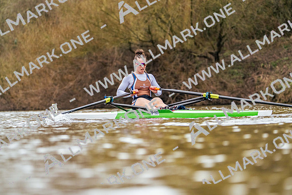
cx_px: 146
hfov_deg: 7.0
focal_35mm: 293
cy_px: 98
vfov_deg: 4.7
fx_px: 2377
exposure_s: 1/2000
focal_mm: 293
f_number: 6.3
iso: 2500
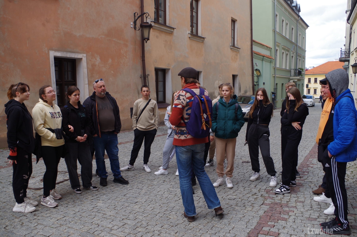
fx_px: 307
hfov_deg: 60.4
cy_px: 118
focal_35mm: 31
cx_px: 178
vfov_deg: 42.1
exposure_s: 1/125
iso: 100
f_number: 6.3
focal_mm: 21.25
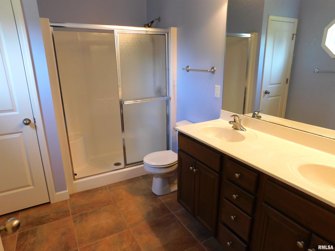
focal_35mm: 23
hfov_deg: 73.9
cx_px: 168
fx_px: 223
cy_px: 126
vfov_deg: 58.9
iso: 125
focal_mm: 4
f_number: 3
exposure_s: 1/30
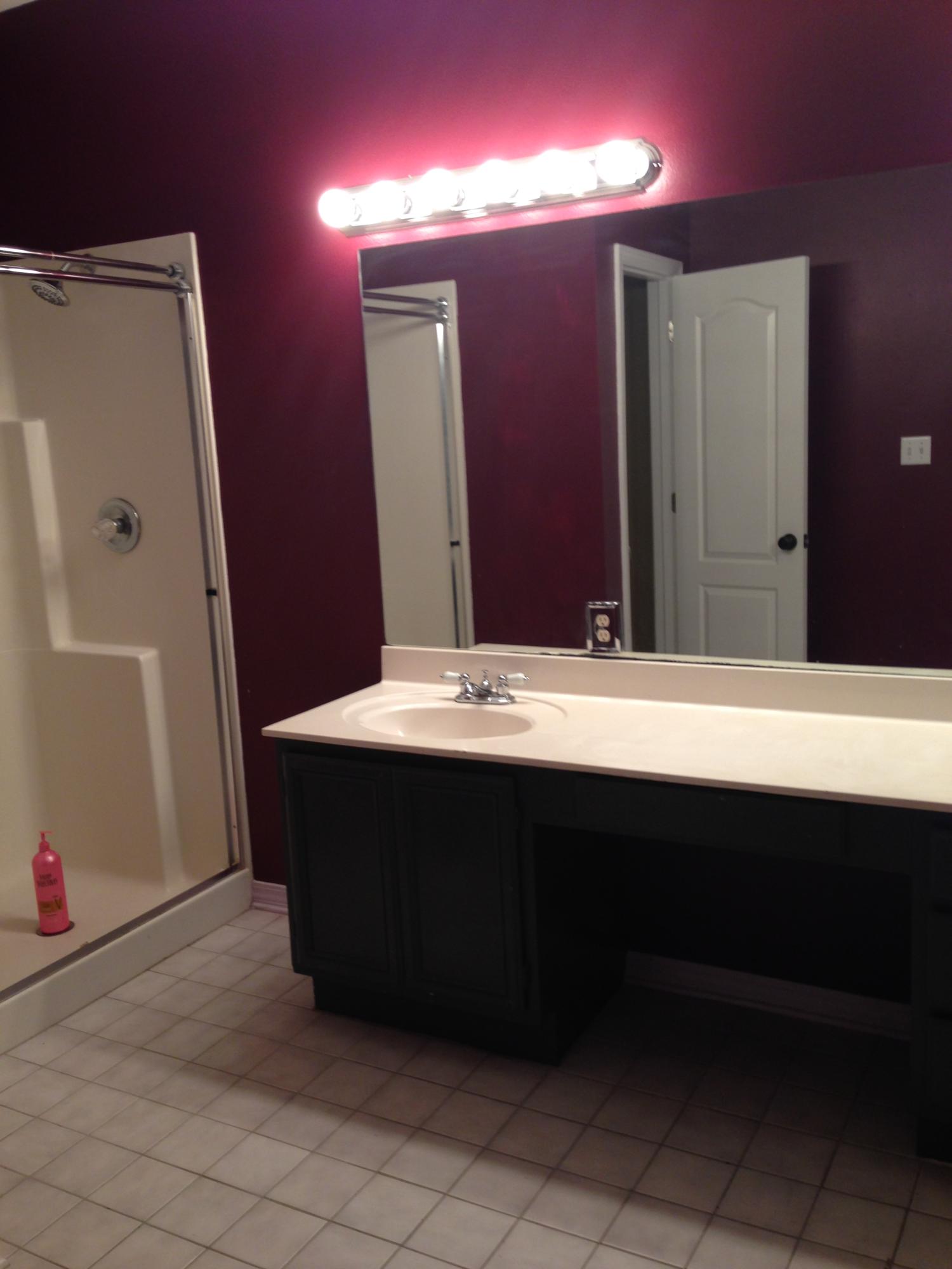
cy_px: 634
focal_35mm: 33
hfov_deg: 42.9
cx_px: 476
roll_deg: +3.3
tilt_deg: -7.5
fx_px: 1210
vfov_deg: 55.4
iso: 50
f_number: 2.4
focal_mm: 4.12
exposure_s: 1/20
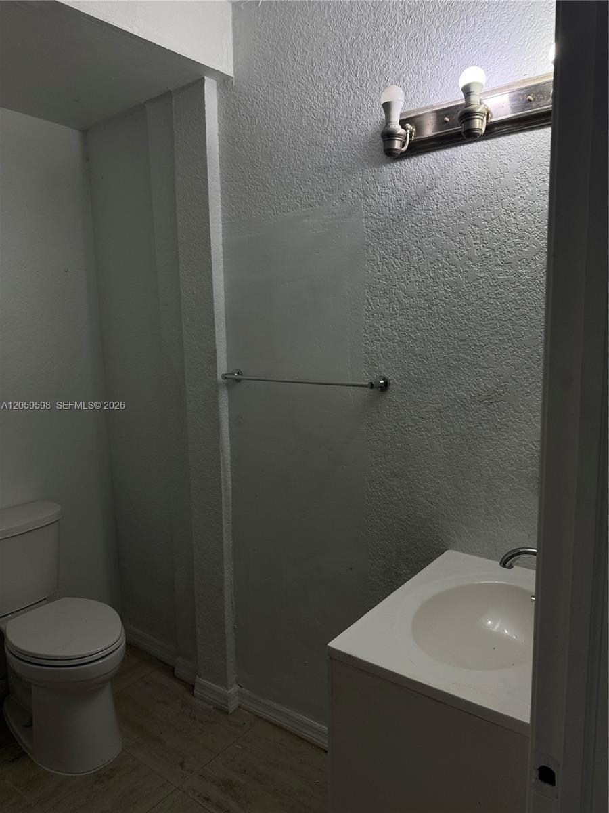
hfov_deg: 56.8
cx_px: 304
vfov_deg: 71.6
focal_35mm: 24
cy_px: 406
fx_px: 563
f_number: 1.78
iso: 64
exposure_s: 1/164
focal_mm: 6.76
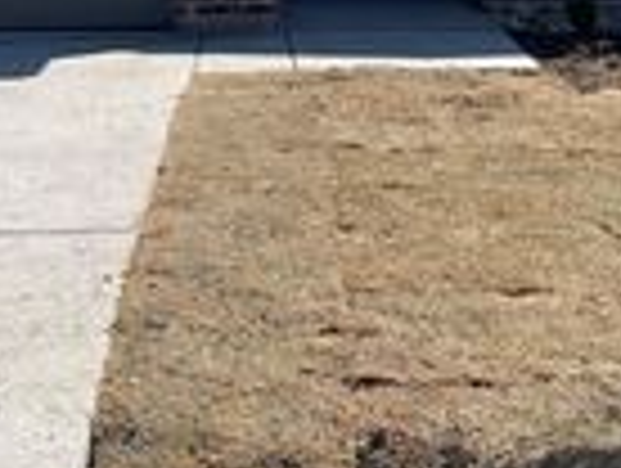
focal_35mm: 94
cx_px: 238
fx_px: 1689
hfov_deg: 20.8
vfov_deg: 14.8
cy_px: -214
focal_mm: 4.25
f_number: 1.8
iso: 25
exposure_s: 1/2611
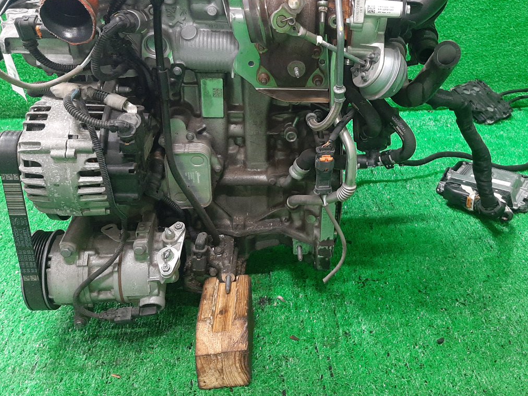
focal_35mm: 37
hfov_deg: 49.5
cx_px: 342
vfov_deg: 38.3
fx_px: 564
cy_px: 141
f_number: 1.7
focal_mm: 3.93
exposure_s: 1/50
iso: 233
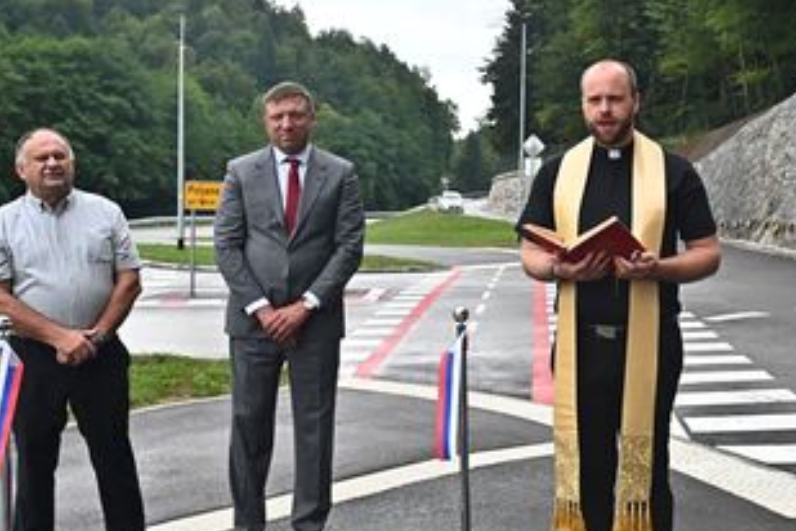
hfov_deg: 38.7
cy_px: 255
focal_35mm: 51
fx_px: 1128
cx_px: 484
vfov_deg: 26.5
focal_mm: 35
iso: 1600
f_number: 6.3
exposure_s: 1/4000
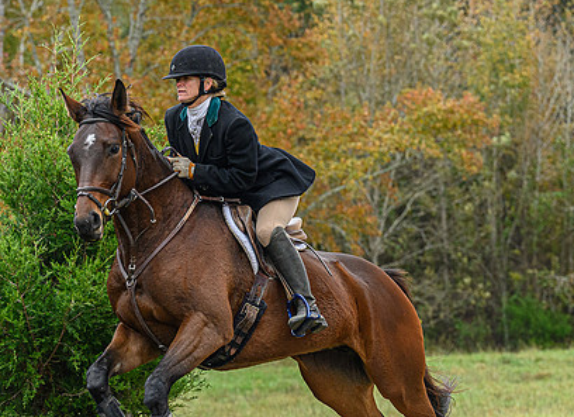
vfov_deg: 8.6
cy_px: 280
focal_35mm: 169
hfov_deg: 11.8
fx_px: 2770
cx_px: 181
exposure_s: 1/800
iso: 1000
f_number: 3.5
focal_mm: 80
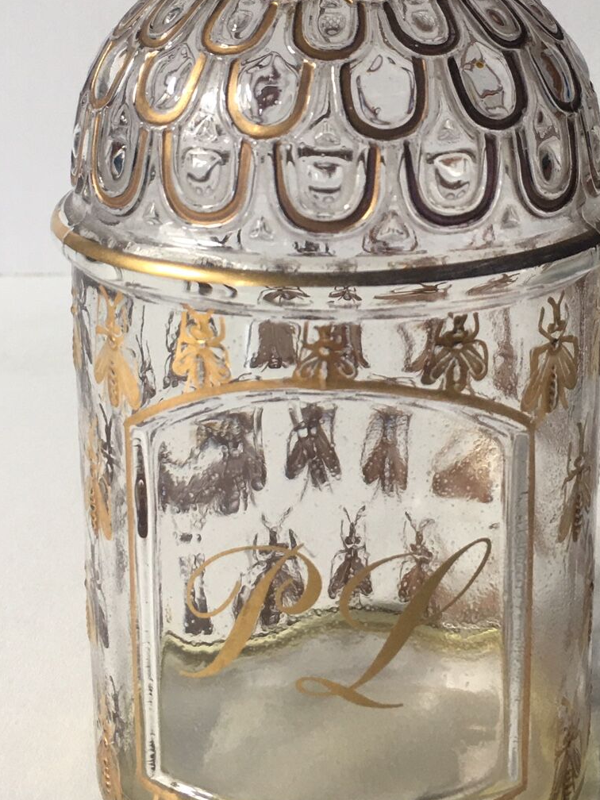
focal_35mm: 58
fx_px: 1340
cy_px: 223
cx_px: 356
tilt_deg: -11.6
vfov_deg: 32.7
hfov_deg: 25.2
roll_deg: -0.3
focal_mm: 4.15
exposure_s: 1/17
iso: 40
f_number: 2.2
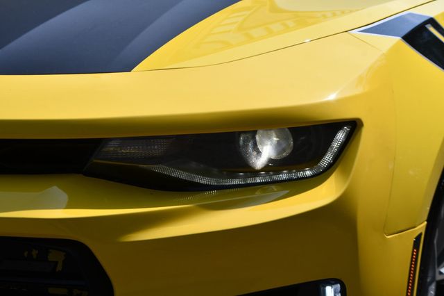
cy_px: 148
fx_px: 1442
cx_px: 222
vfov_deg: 11.7
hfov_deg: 17.5
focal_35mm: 117
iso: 100
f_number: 9
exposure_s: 1/320
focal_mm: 78
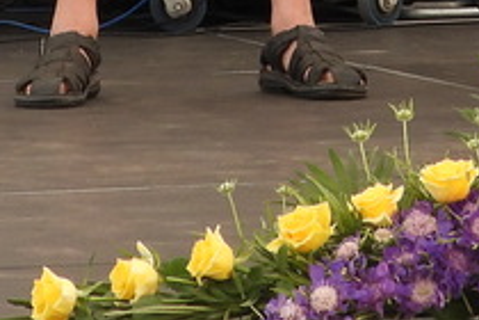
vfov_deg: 2.7
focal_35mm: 505
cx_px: 379
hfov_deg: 4.1
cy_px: -507
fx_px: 6719
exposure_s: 1/125
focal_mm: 15.3
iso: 100
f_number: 3.5
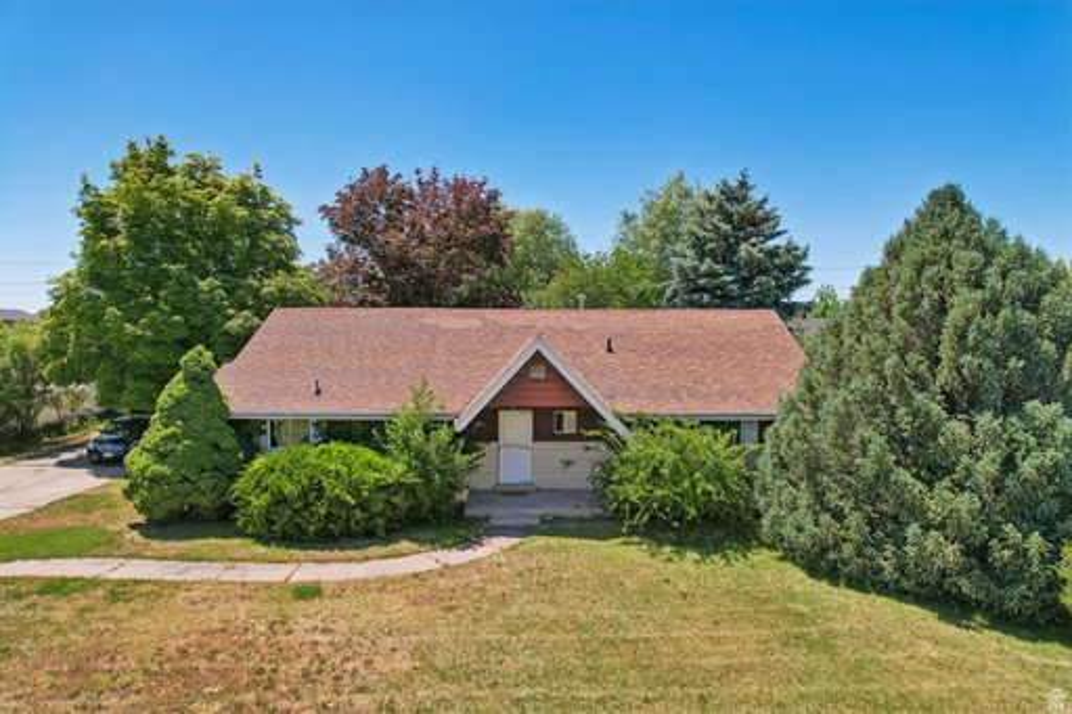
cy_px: 357
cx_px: 536
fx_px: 655
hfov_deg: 78.6
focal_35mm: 22
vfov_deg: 57.2
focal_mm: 8.4
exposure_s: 1/60
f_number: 2.8
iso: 100
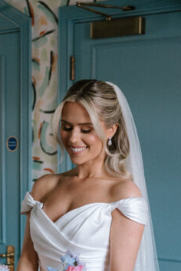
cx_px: 83
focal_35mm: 95
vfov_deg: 20.5
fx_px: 716
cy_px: 296
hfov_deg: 14.4
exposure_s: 1/200
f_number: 2.5
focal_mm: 35
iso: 500
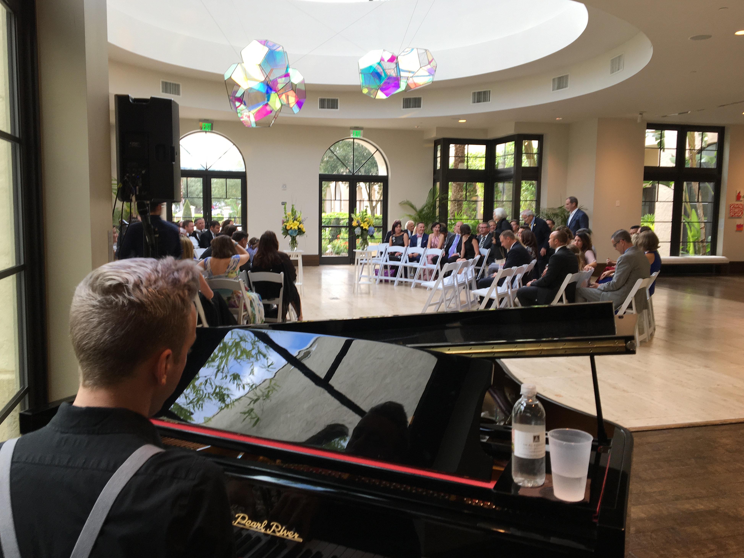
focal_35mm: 30
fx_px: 645
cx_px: 364
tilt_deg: -4.9
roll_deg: -1.0
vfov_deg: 46.8
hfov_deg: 60.0
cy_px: 272
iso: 25
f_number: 2.2
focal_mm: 4.15
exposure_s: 1/40
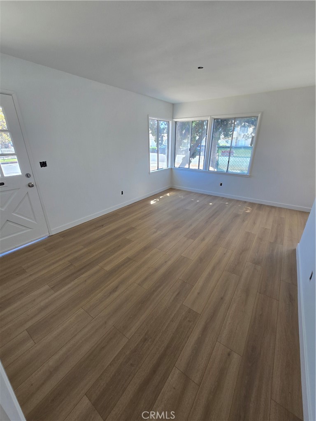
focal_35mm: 13
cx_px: 158
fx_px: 158
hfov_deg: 89.9
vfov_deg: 106.2
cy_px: 210
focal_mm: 2.2
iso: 50
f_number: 2.2
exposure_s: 1/120
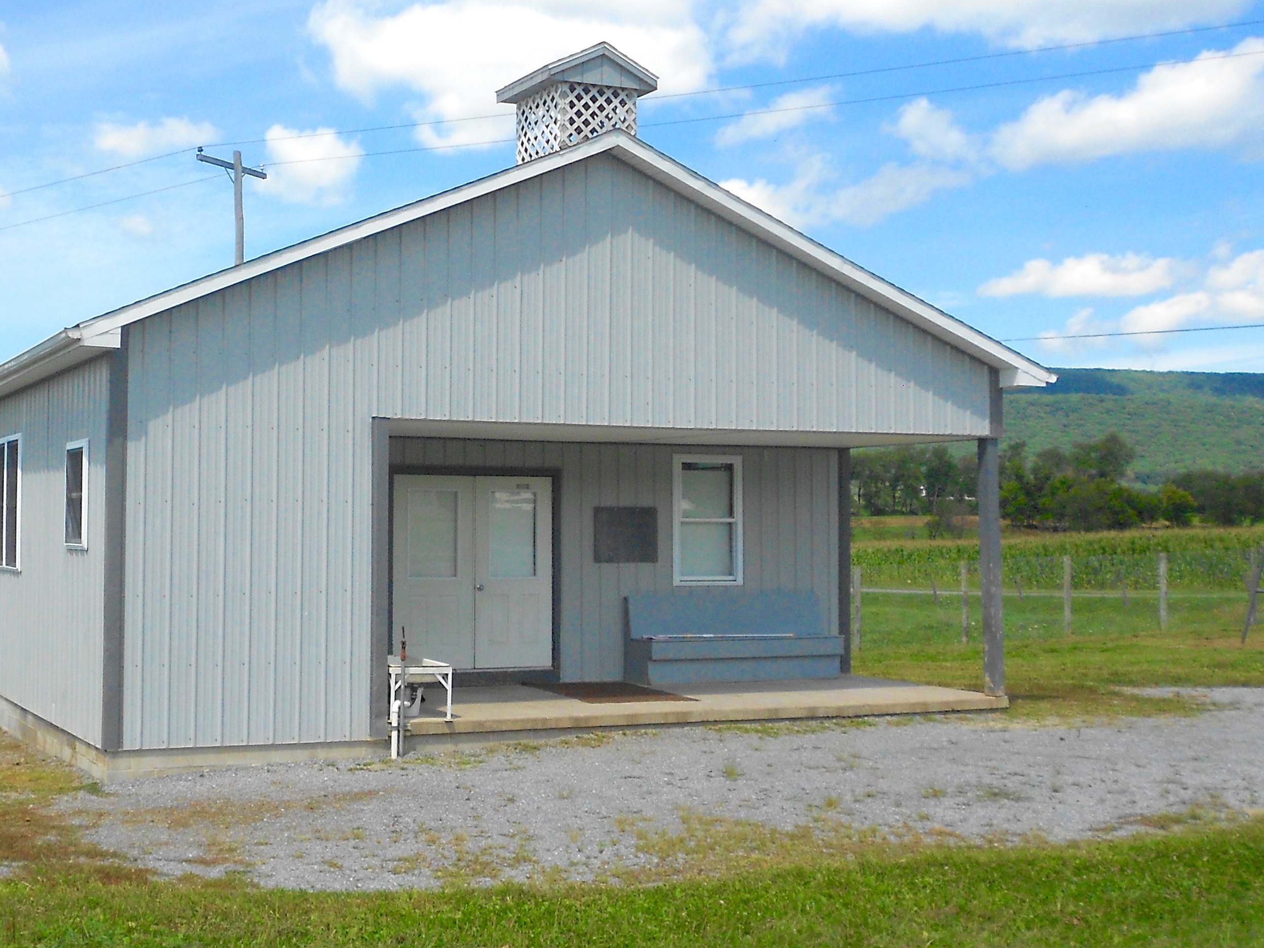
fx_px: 1643
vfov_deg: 32.2
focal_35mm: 45
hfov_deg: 41.1
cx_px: 349
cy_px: 434
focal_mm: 4.6
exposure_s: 1/1250
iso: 80
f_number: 3.2
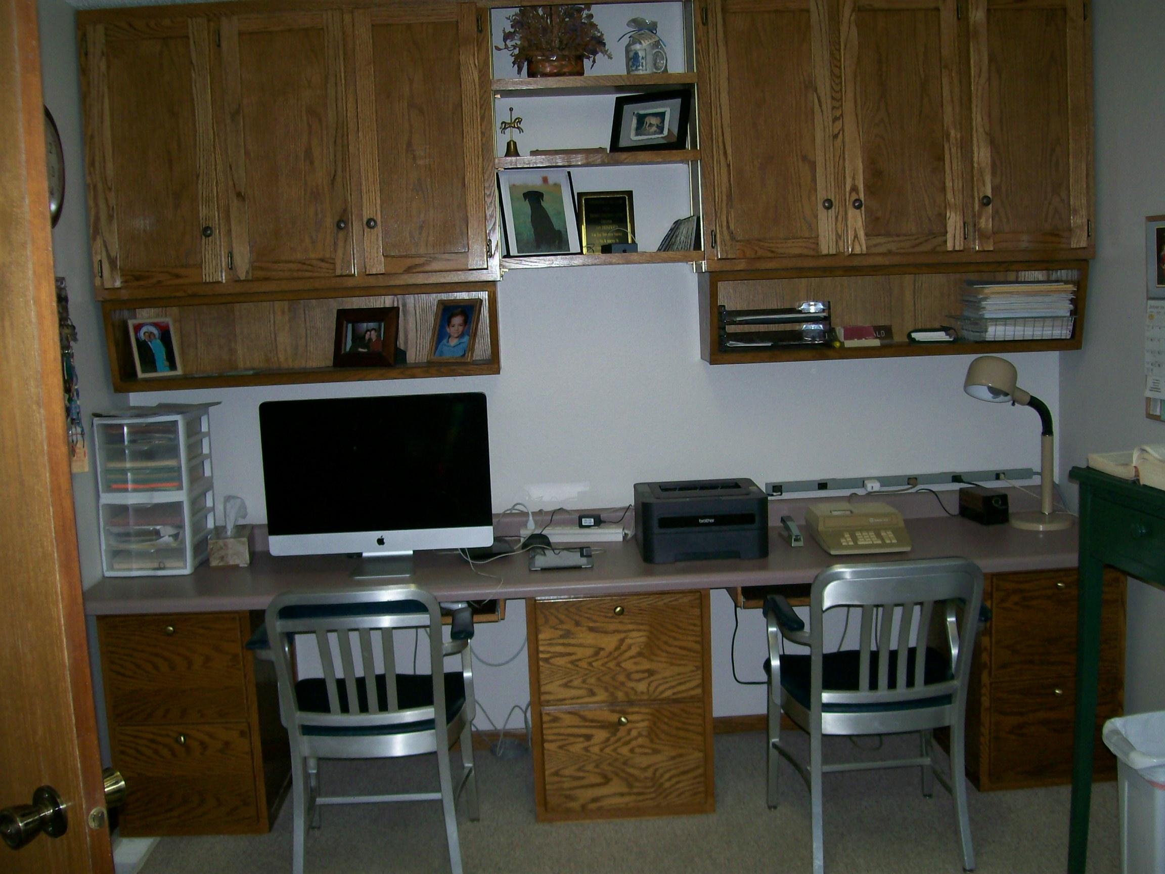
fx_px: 1212
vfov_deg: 39.7
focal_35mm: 36
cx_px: 582
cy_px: 437
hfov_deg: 51.4
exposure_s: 1/64
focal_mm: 6
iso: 80
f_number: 2.7
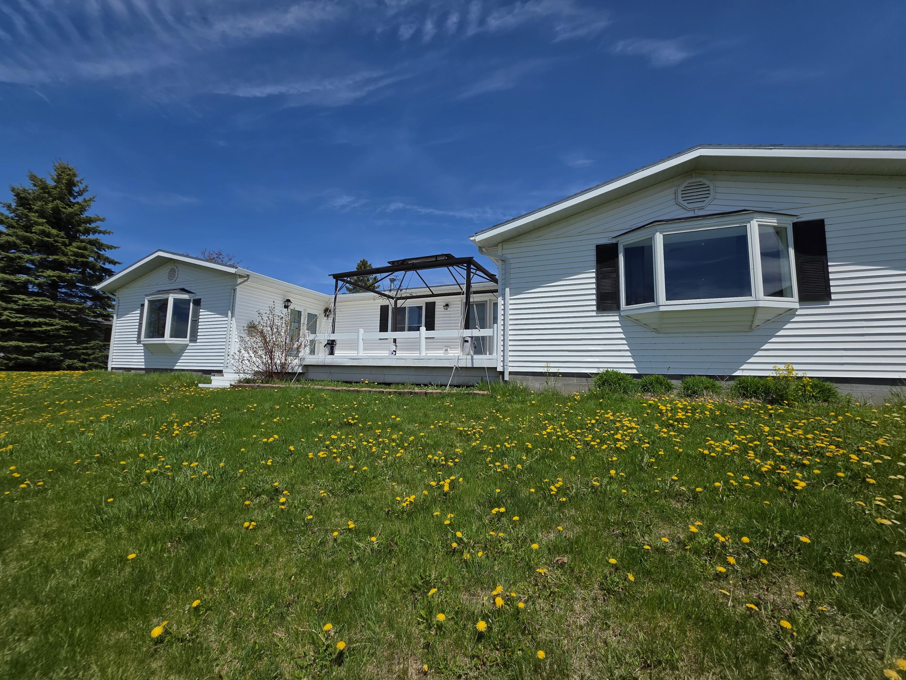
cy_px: 340
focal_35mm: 13
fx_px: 340
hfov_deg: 106.2
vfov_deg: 89.9
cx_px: 453
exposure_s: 1/3474
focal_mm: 2.2
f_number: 1.9
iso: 40
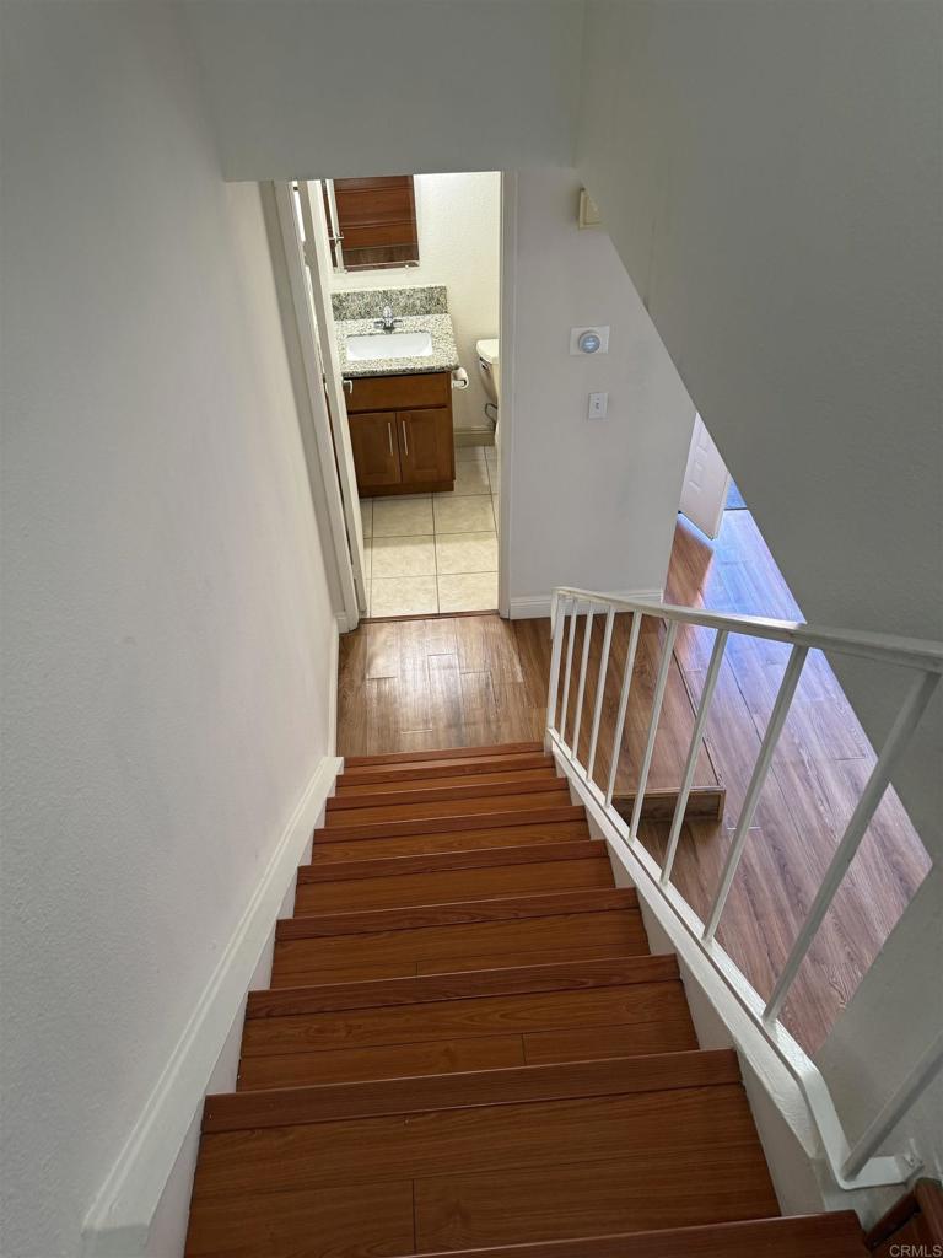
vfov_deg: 71.6
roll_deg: +2.8
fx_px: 872
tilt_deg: -42.2
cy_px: 629
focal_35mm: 24
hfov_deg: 56.8
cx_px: 472
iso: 250
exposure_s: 1/60
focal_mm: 6.76
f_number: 1.78
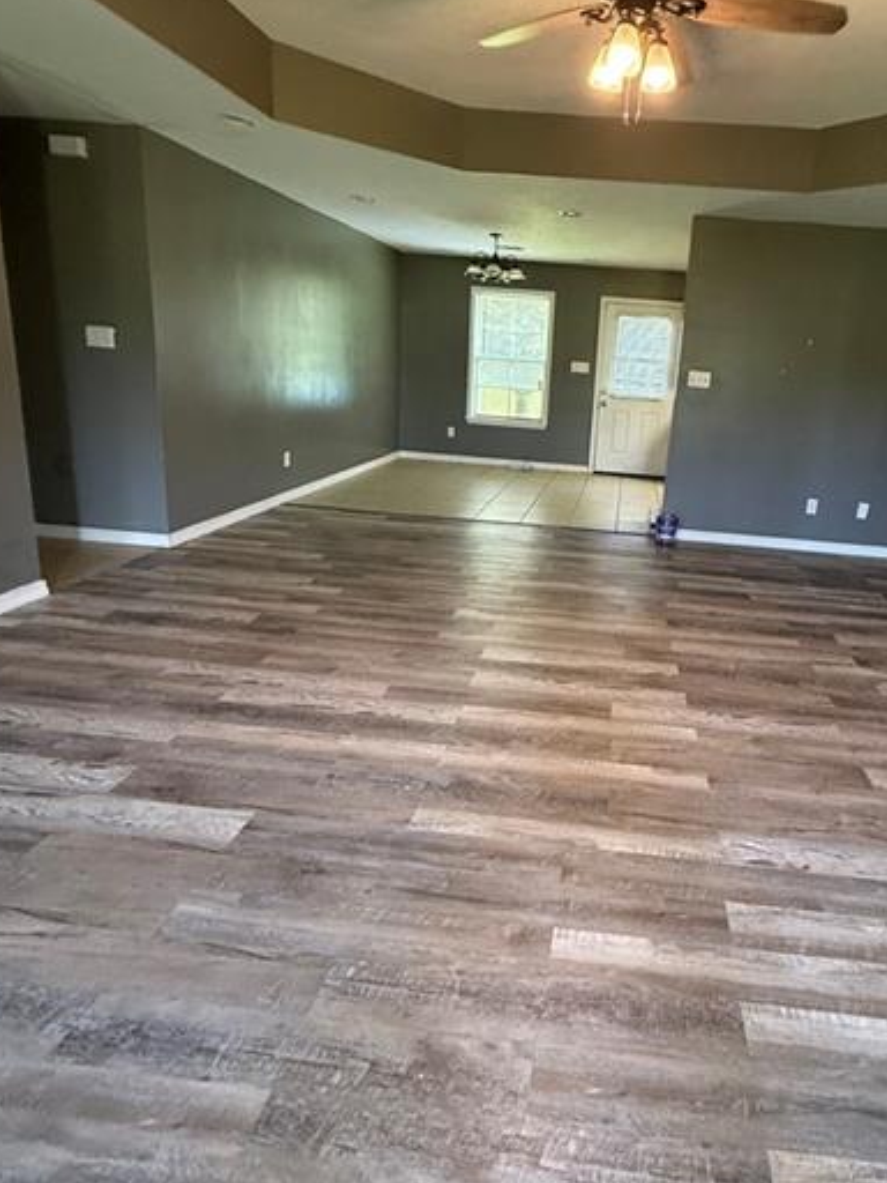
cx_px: 594
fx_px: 717
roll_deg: -4.5
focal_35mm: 21
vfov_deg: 78.8
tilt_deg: -12.3
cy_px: 538
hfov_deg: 61.8
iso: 640
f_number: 2.2
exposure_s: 1/120
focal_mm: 2.22
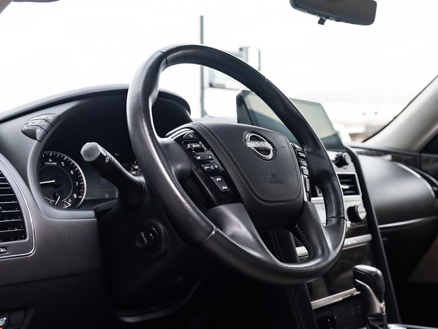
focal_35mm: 45
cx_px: 261
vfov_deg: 32.4
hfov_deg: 42.2
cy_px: 144
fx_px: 564
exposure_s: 1/250
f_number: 4
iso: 160
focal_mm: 31
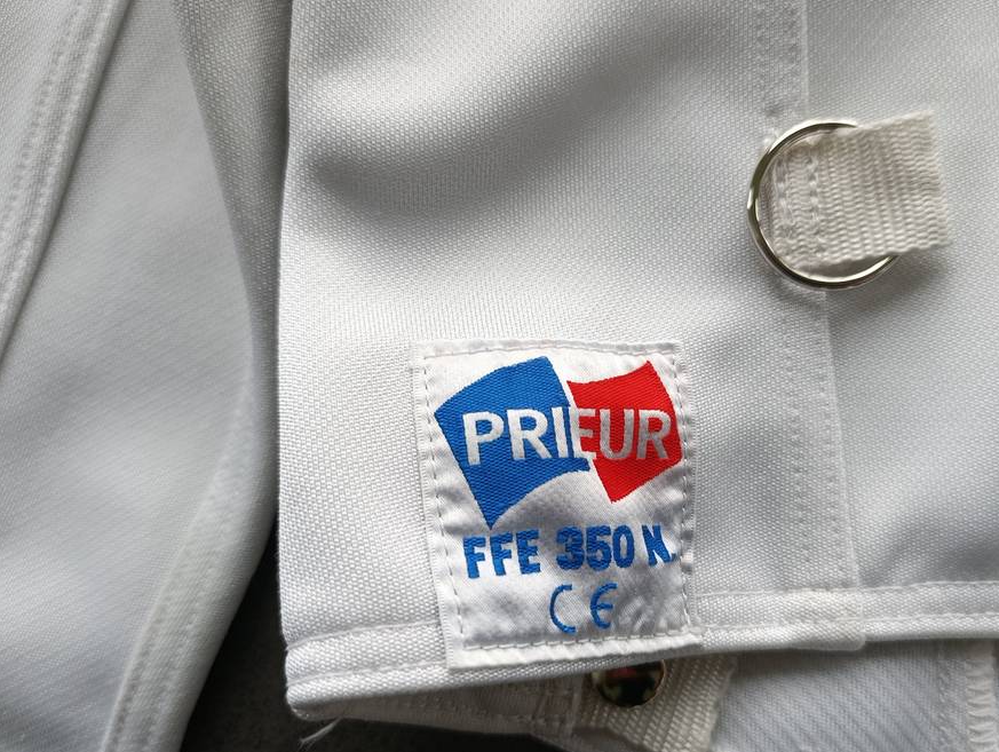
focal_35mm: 28
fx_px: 809
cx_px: 567
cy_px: 440
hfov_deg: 63.1
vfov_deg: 49.6
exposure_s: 1/100
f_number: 1.65
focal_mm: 6.11
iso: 382
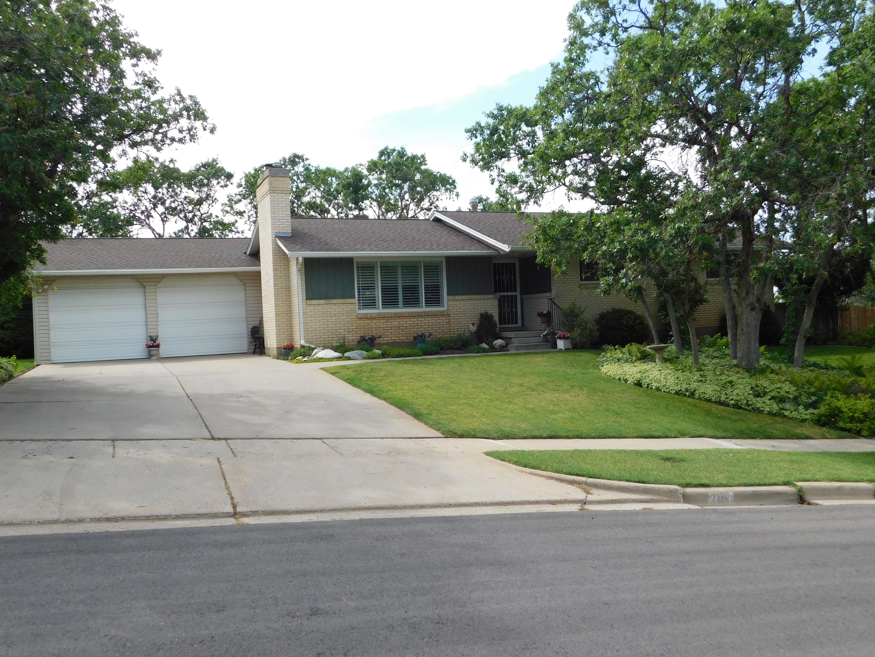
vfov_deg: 46.8
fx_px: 758
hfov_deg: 60.0
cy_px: 328
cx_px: 438
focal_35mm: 30
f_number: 3.2
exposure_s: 1/640
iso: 125
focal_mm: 5.3
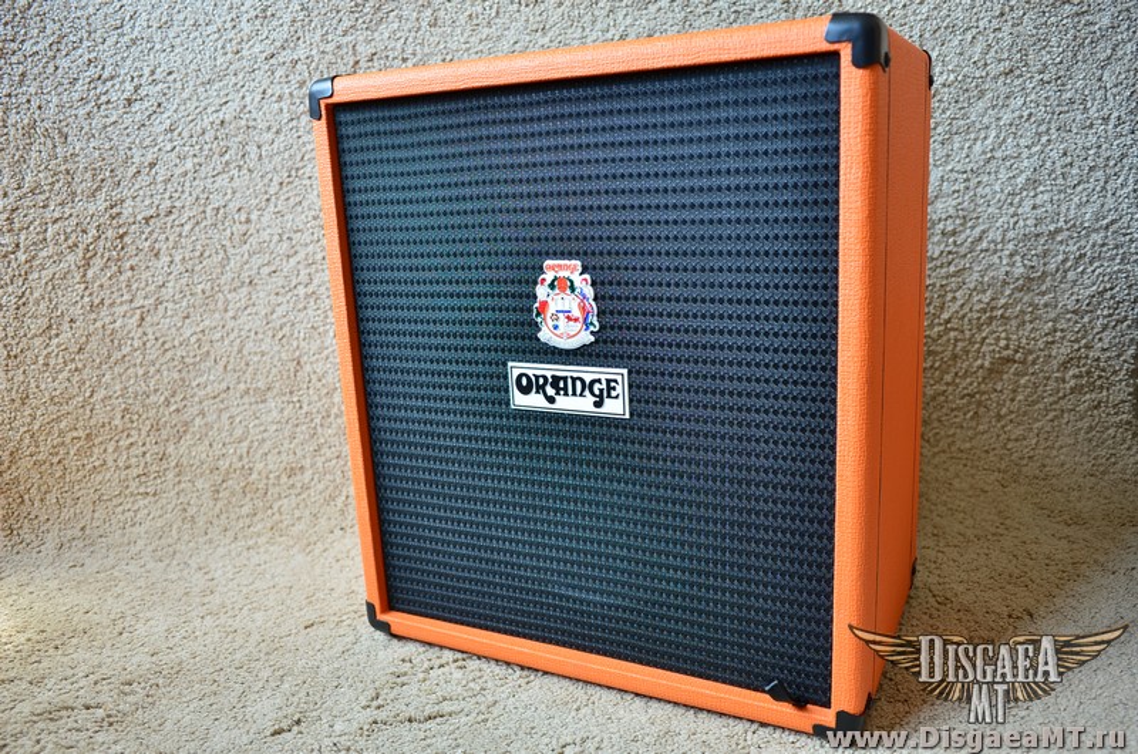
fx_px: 883
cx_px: 569
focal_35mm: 28
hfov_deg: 65.6
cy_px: 377
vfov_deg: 46.2
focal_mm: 18.5
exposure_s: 1/30
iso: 100
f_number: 3.2
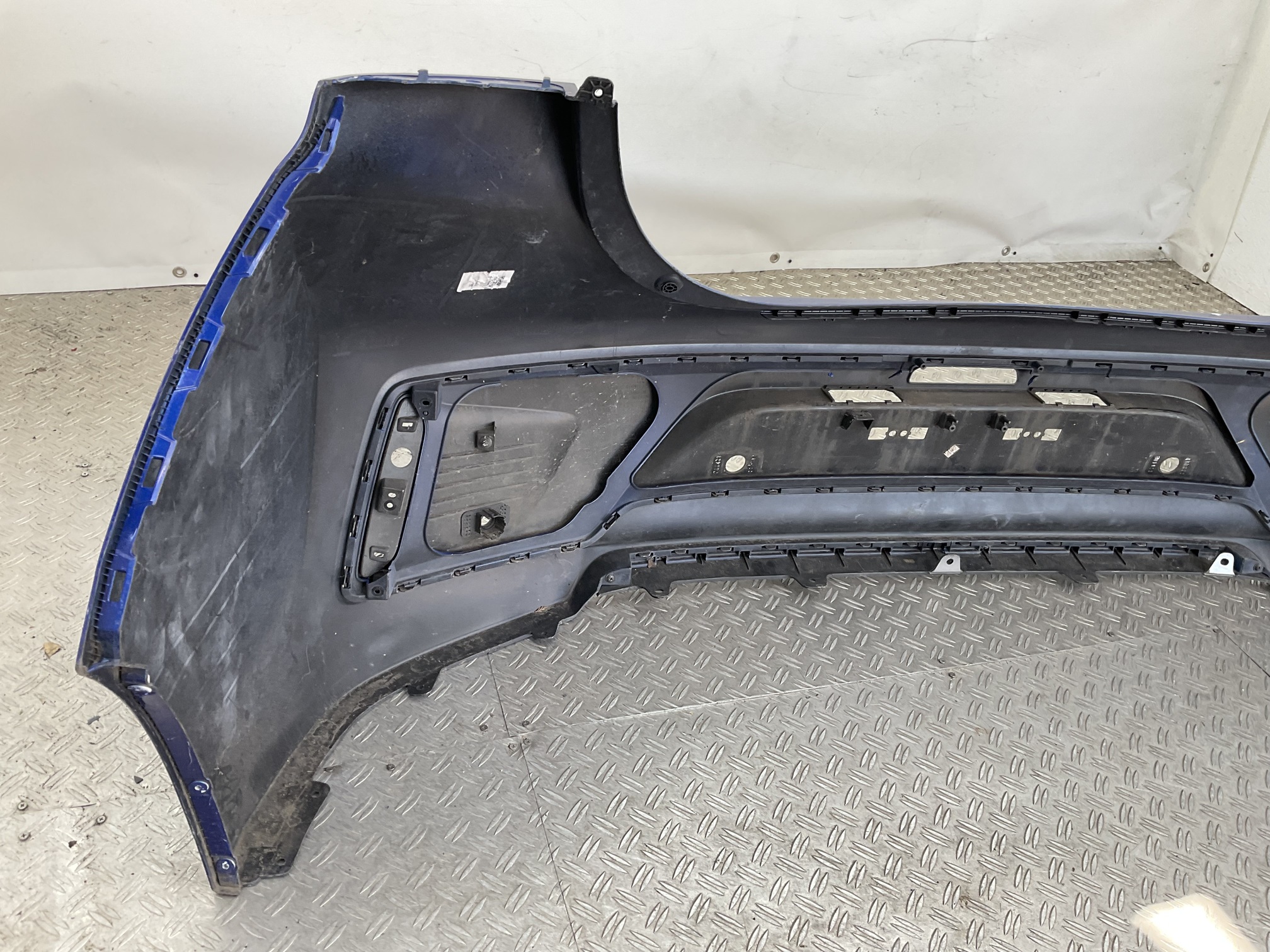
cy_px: 476
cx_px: 635
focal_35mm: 29
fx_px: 1064
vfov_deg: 48.2
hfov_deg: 61.7
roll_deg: -10.5
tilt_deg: -33.0
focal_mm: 3
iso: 32
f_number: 1.8
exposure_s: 1/120
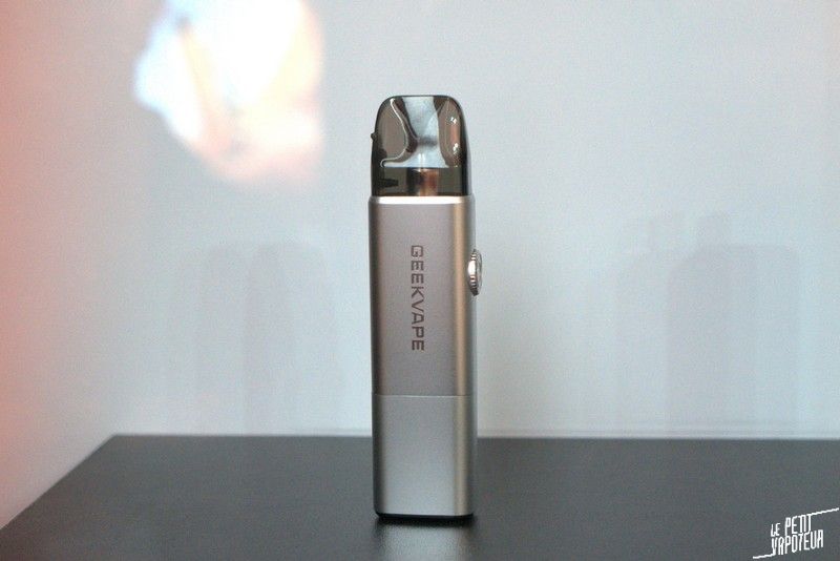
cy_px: 280
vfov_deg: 45.0
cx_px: 420
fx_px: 677
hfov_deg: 63.6
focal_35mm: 29
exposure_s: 1/160
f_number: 4
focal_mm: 29
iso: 800
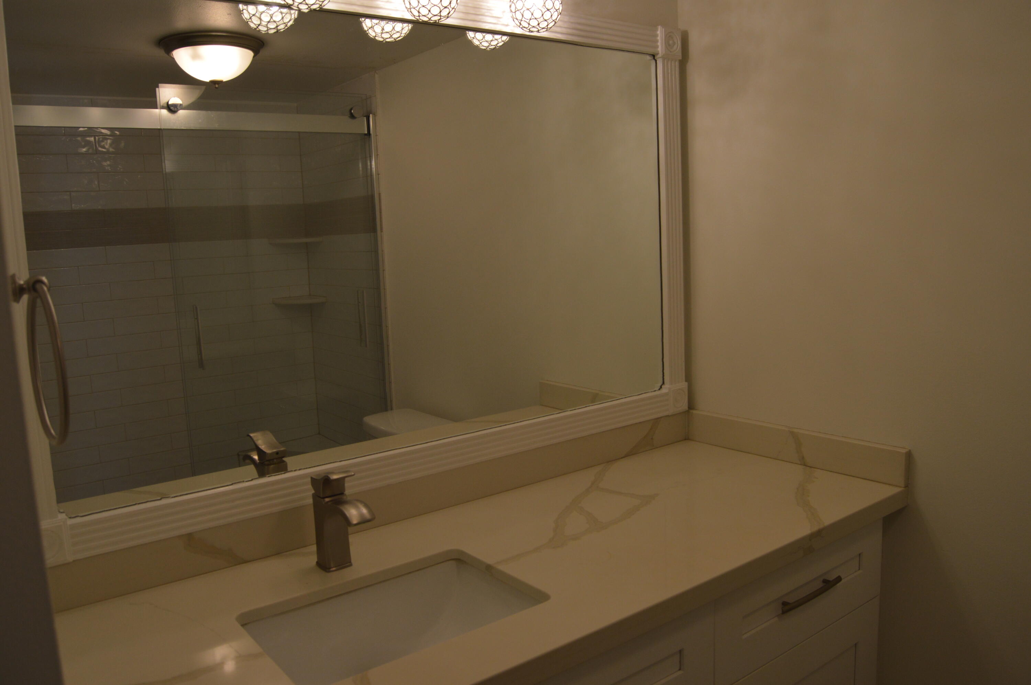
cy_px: 342
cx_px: 516
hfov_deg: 67.4
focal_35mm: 27
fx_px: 772
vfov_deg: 47.8
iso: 400
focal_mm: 18
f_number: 5.6
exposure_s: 1/125
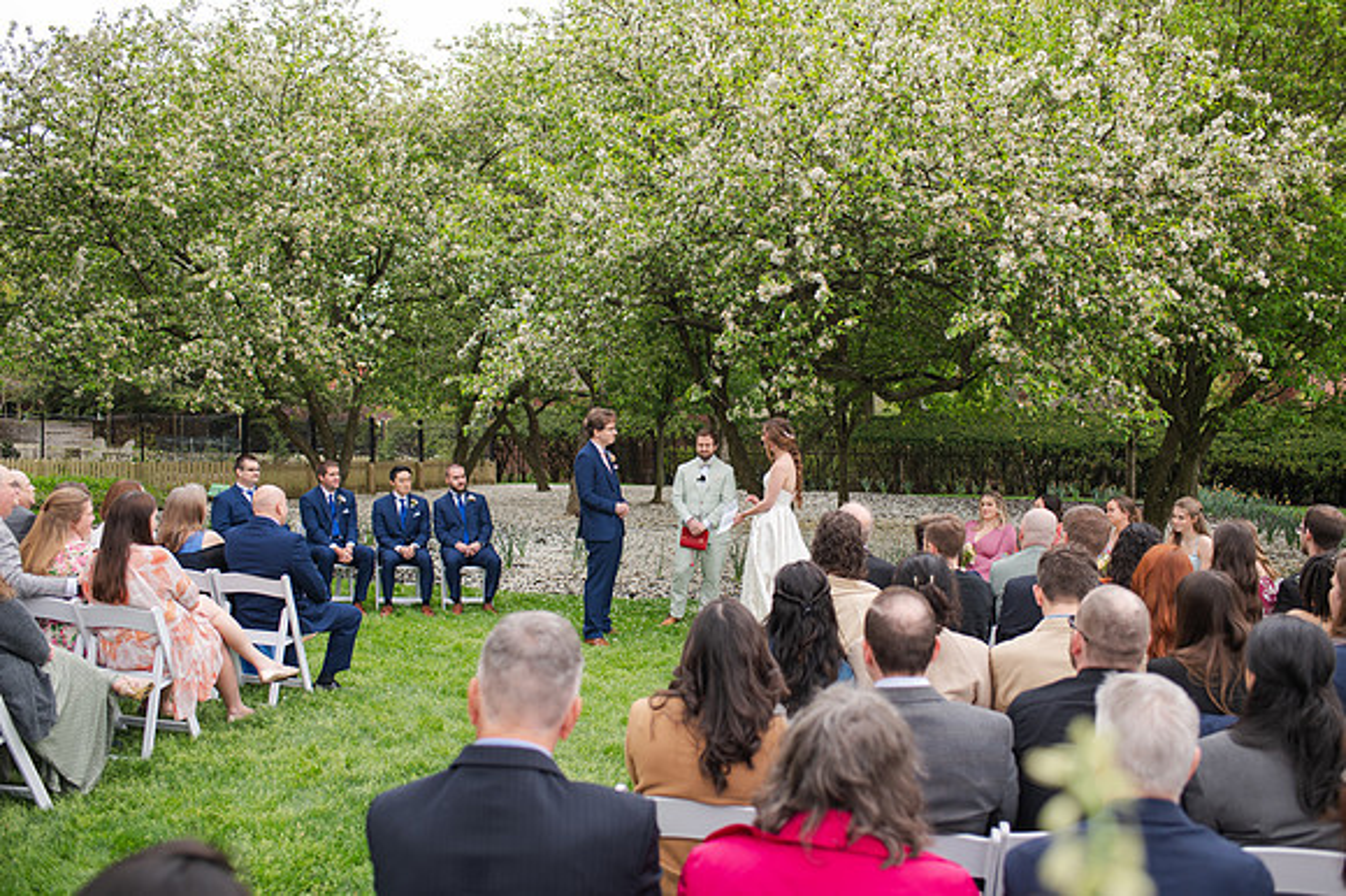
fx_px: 1308
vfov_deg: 37.8
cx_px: 673
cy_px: 448
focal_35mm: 35
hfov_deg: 54.5
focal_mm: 35
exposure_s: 1/640
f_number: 3.2
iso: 280
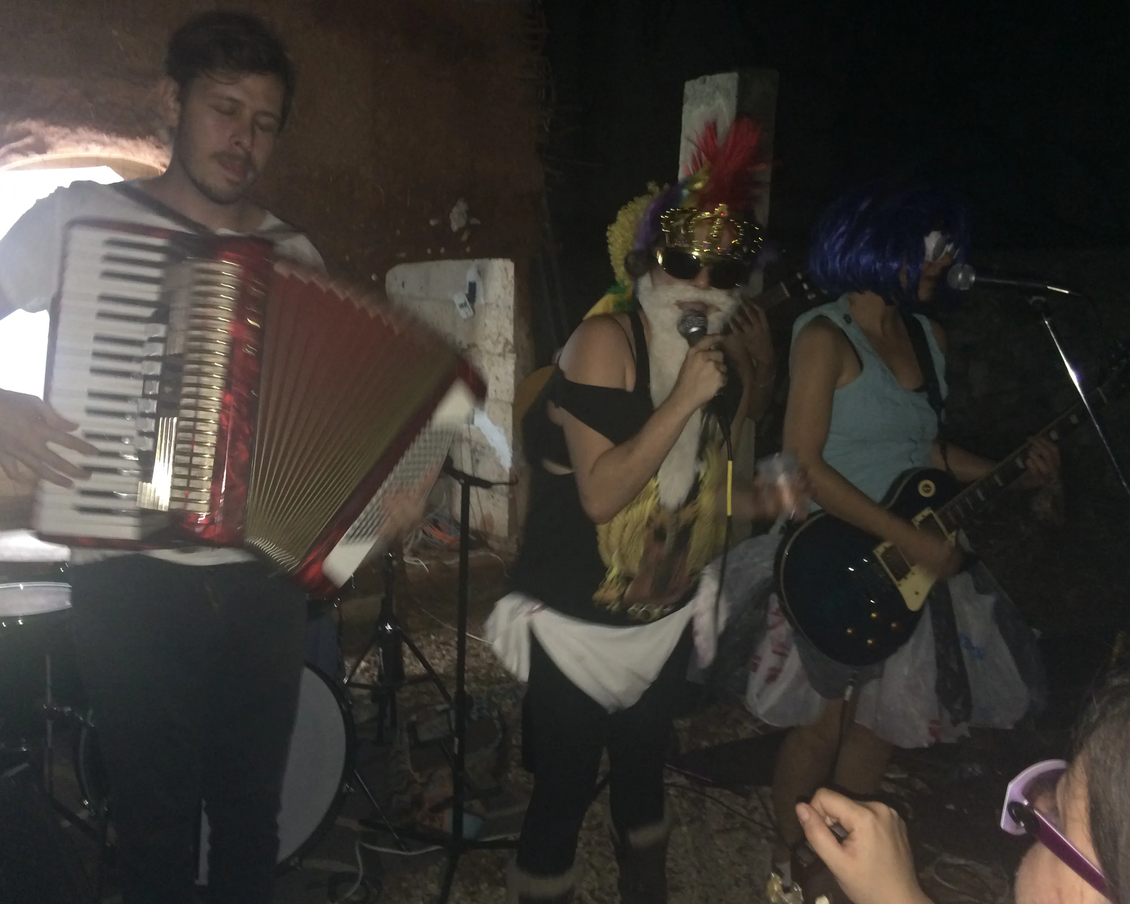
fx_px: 1037
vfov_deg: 47.1
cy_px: 462
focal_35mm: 31
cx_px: 543
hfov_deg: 57.2
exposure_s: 1/16
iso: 250
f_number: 2.2
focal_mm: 4.15
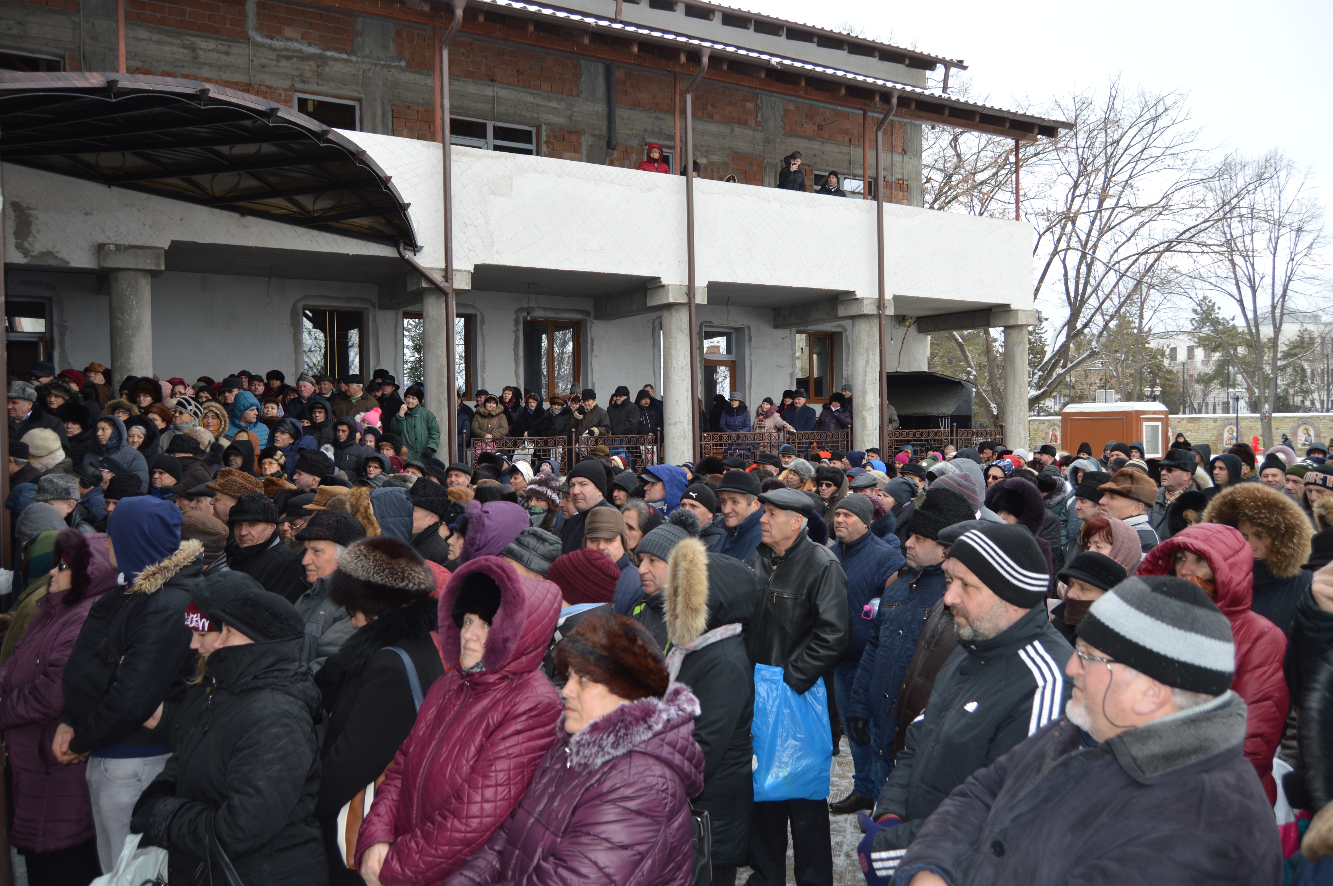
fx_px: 999
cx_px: 666
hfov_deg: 67.4
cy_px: 443
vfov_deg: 47.8
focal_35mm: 27
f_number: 4
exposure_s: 1/160
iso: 100
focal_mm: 18
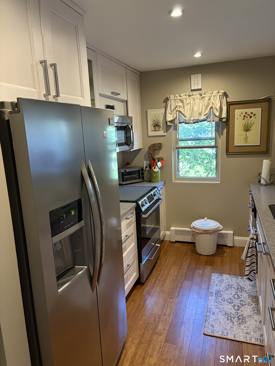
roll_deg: +3.4
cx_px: 138
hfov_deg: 53.1
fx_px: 275
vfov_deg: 67.3
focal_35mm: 26
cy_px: 183
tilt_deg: -10.5
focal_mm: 5.96
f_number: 1.6
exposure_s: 1/60
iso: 250
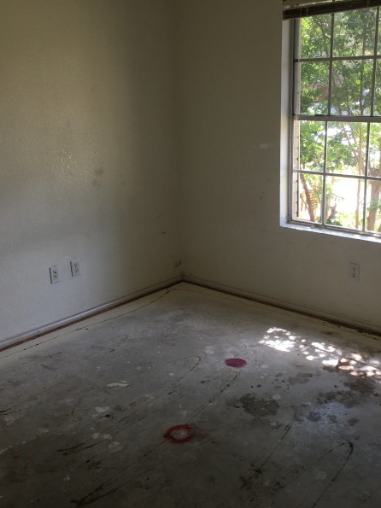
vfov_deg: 47.9
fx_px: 573
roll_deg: +2.8
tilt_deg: -16.3
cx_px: 222
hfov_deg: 36.7
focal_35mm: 39
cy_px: 254
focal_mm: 4.15
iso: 25
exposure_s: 1/60
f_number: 2.2
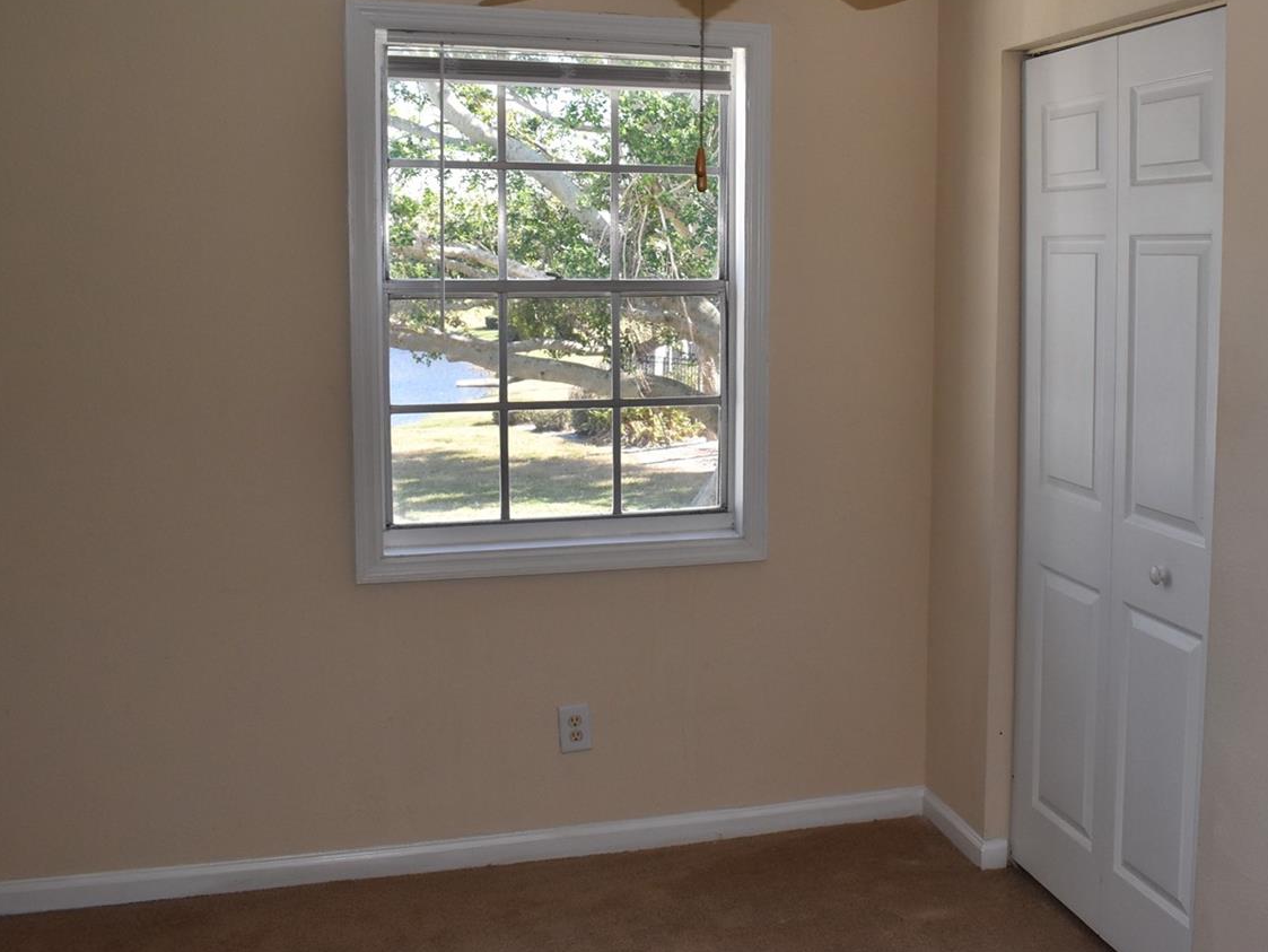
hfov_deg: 49.4
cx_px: 824
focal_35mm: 37
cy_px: 356
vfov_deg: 38.4
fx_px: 1356
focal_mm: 18
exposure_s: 1/200
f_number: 9
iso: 800
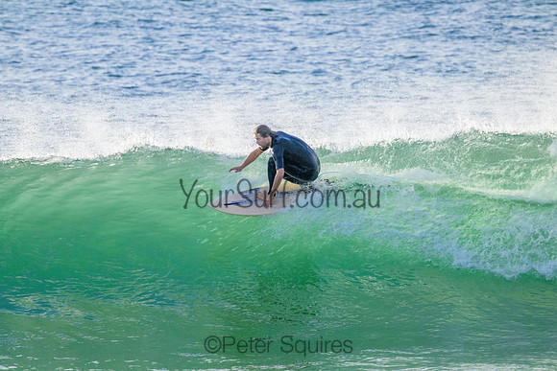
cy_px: 186
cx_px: 278
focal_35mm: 800
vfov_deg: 1.7
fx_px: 12380
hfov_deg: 2.6
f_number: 11
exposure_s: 1/2000
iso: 2200
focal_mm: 800
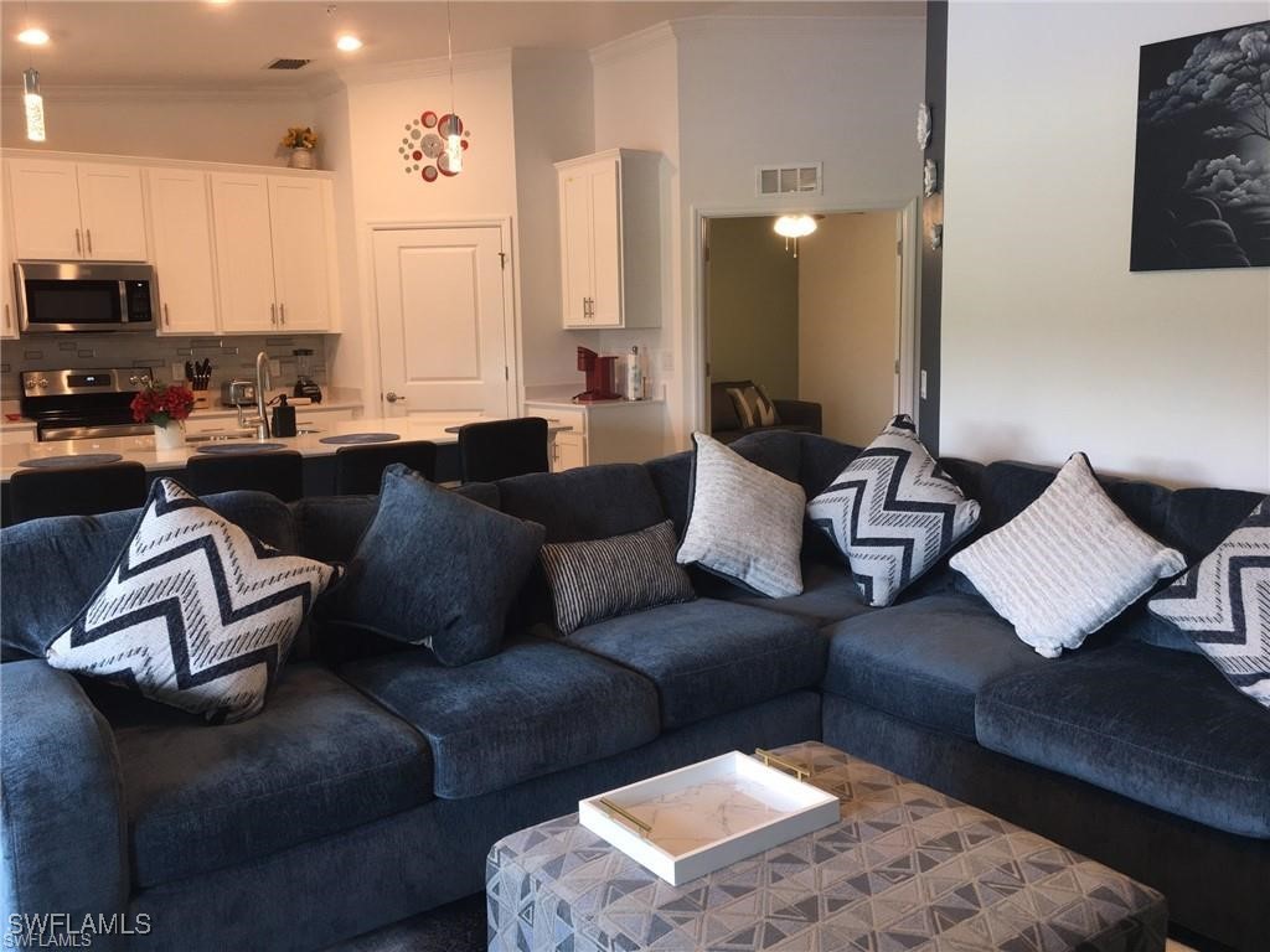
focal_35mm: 29
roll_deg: +1.2
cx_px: 635
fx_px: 1064
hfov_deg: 61.7
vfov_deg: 48.2
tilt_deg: -7.0
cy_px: 476
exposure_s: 1/30
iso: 40
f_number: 2.2
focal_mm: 4.15
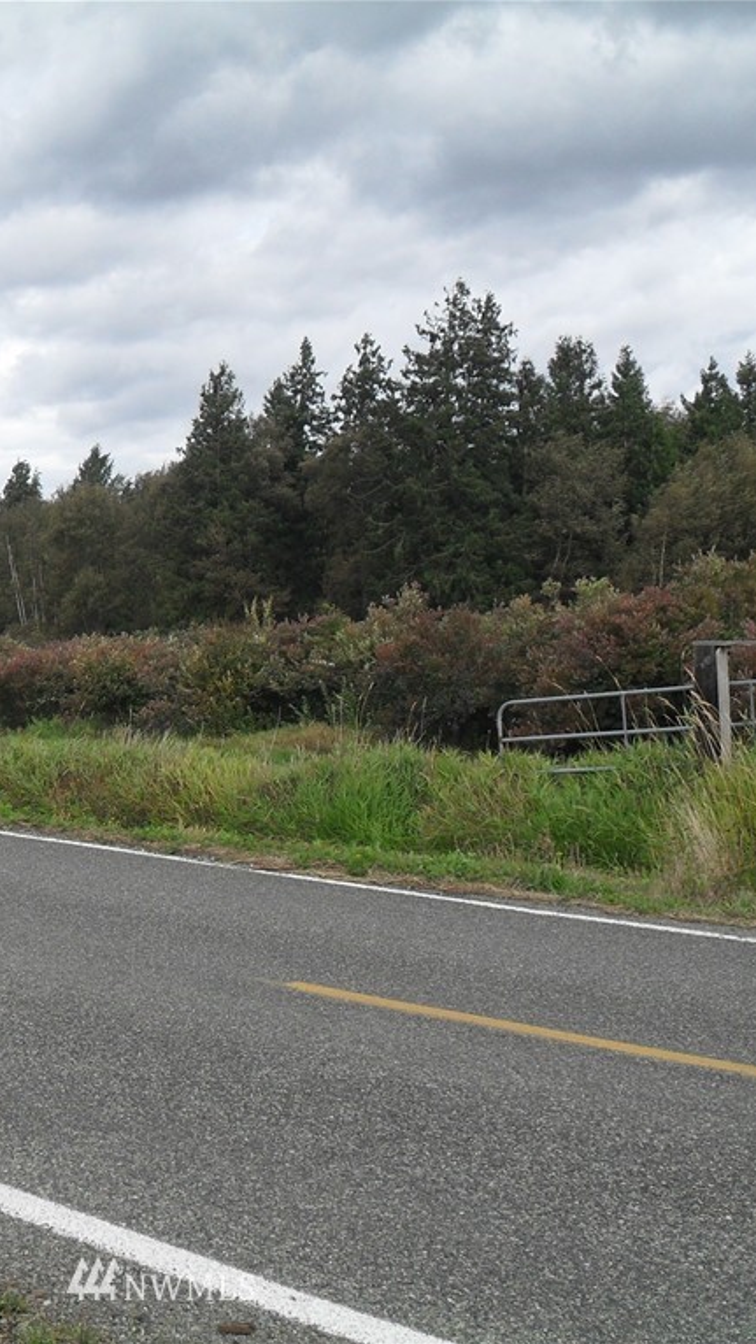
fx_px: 1817
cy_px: 672
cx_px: 165
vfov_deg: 40.6
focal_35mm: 51
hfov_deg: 23.2
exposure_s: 1/90
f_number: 8.9
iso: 100
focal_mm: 6.2
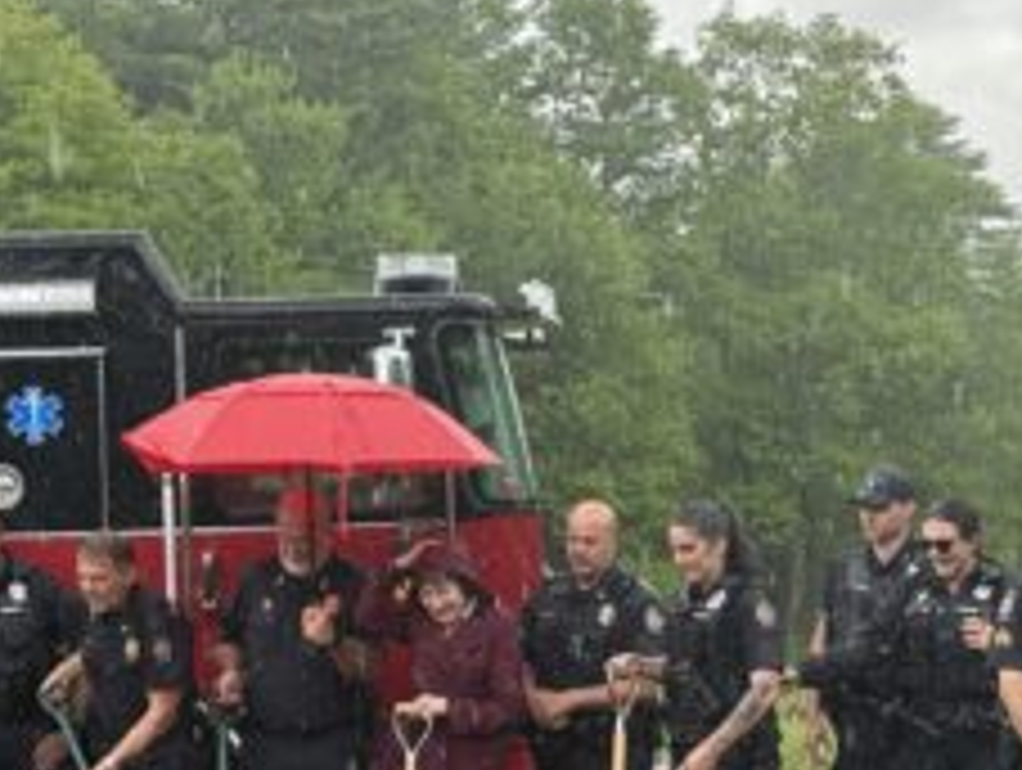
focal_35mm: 95
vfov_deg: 15.5
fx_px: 2809
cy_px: 558
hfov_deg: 20.6
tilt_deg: -0.7
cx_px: 558
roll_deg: +0.7
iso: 100
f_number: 1.78
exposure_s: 1/769
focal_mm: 6.76
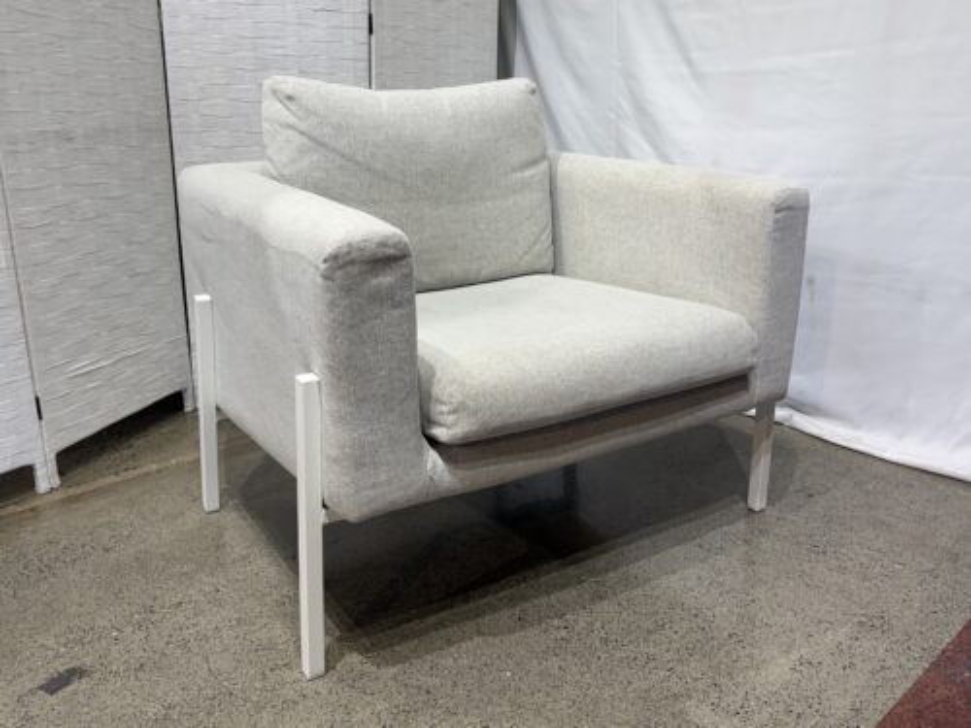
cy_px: 364
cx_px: 486
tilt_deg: -17.2
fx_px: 729
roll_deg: +0.2
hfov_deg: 67.3
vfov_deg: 53.1
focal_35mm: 26
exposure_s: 1/120
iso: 50
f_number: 1.6
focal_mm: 5.96
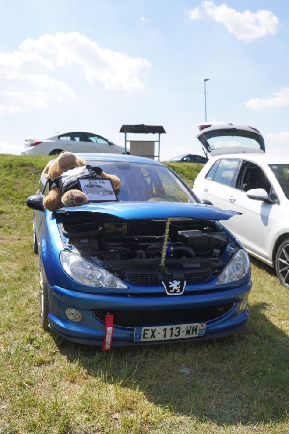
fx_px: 405
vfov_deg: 56.4
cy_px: 217
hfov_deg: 39.3
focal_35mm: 34
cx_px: 144
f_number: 4
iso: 100
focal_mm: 22.4
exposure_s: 1/640
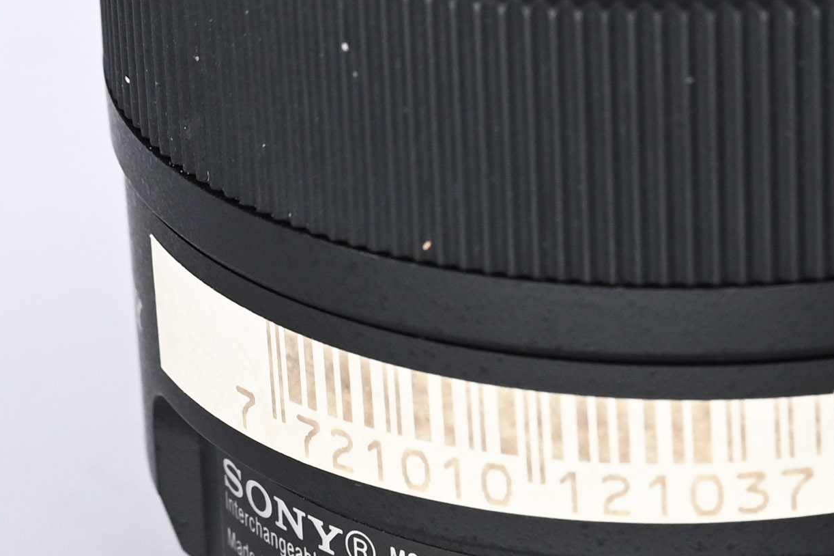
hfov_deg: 7.9
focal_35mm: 261
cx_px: 670
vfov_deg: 5.3
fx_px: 6045
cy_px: 458
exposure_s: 1/250
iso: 500
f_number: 9
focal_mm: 54
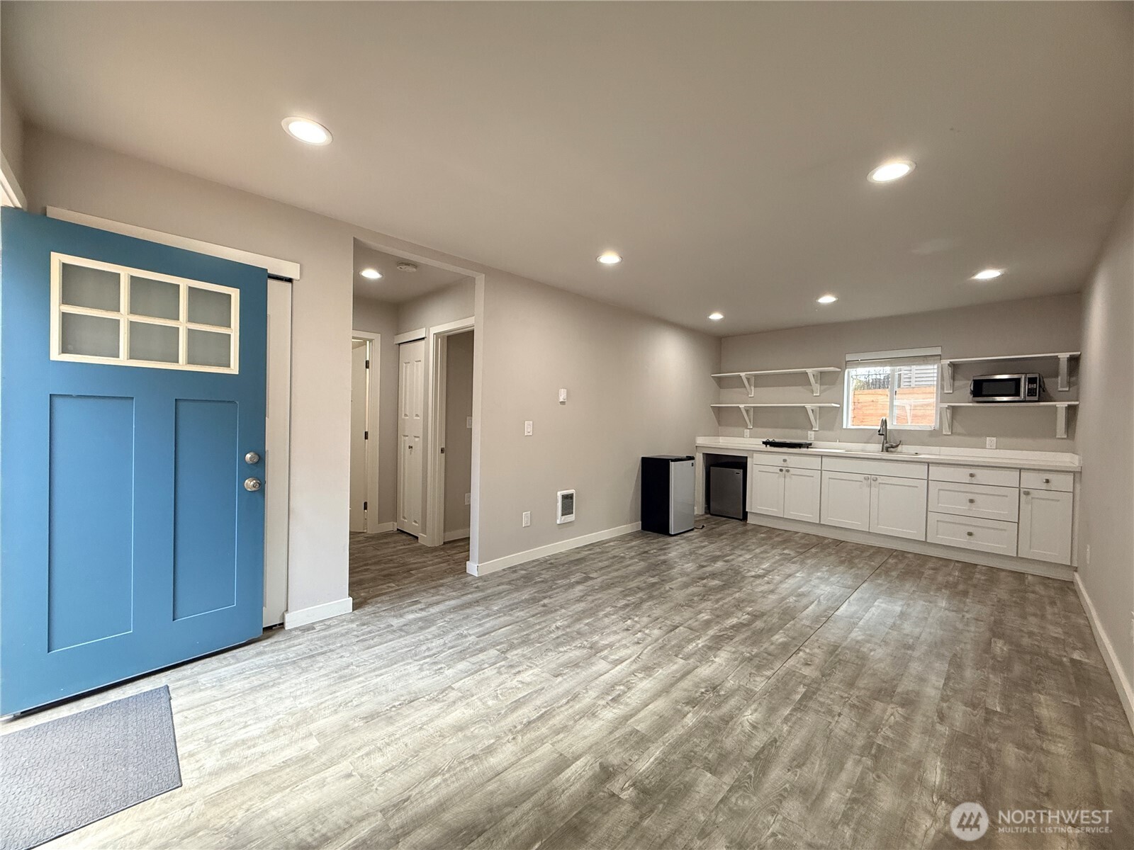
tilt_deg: +0.0
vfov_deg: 85.7
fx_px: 459
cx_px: 567
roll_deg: -1.3
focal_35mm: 14
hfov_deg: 102.1
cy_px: 425
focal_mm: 2.22
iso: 250
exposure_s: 1/120
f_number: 2.2
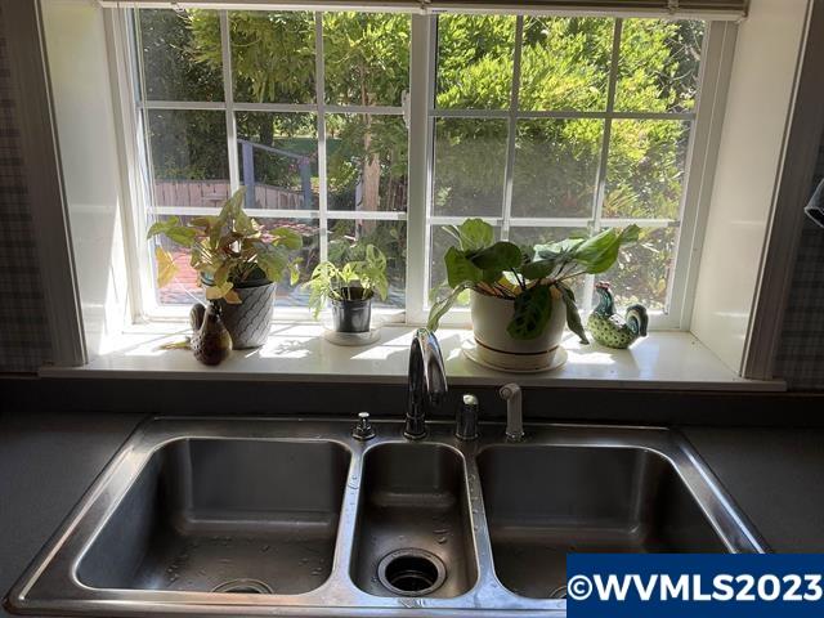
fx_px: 690
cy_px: 309
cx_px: 412
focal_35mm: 29
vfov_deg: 48.2
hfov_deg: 61.7
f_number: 1.8
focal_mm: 3
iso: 20
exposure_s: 1/181
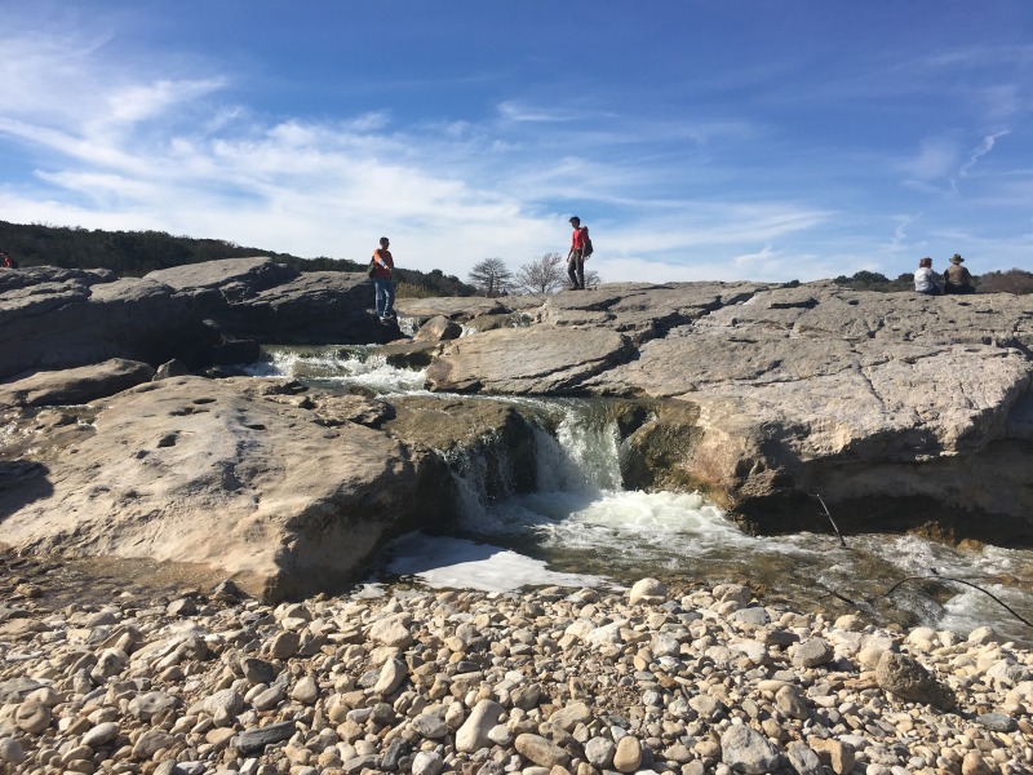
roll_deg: -1.0
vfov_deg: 48.2
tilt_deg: -2.8
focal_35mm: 29
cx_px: 516
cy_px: 388
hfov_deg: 61.7
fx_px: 865
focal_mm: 4.15
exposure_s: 1/2262
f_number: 2.2
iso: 25
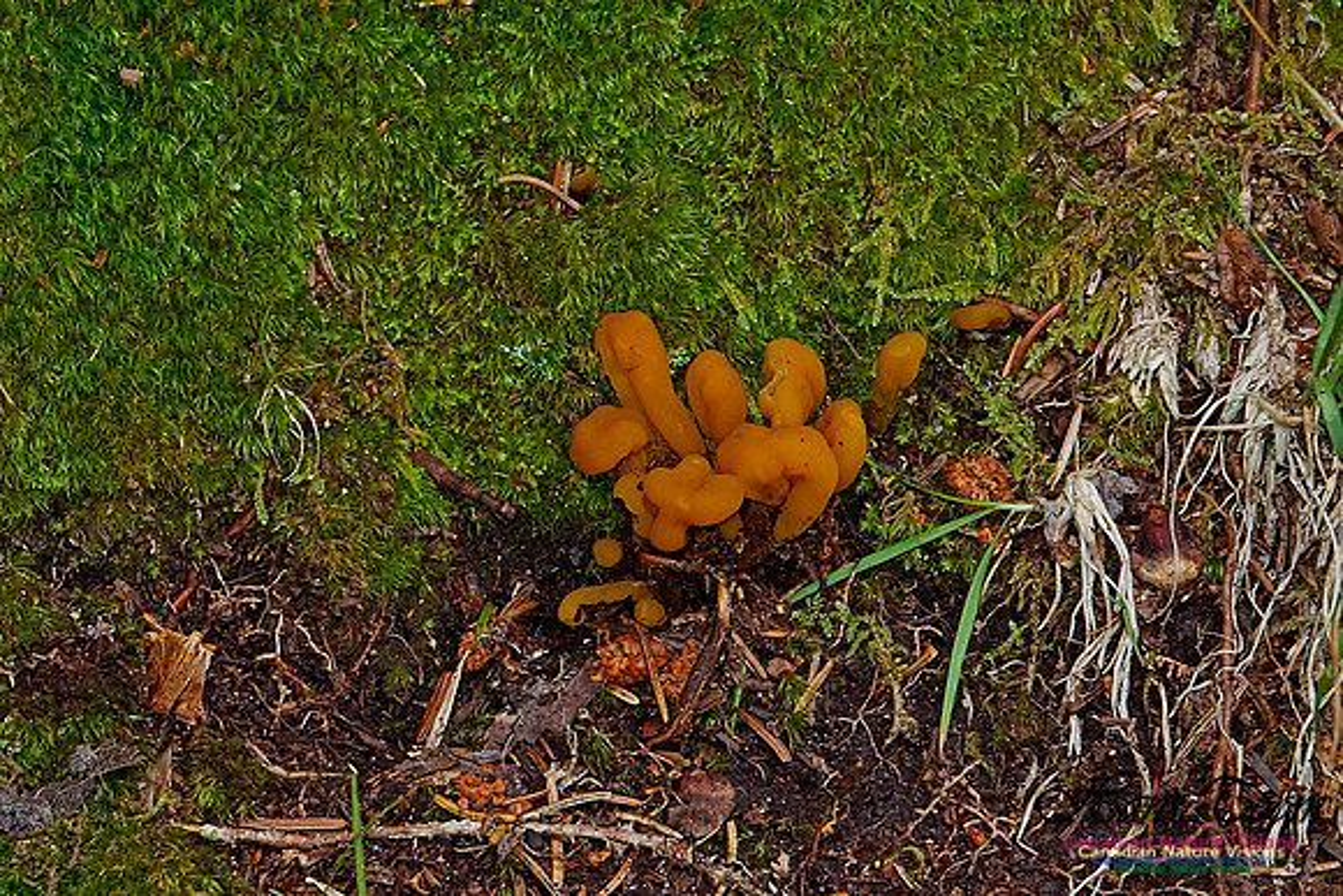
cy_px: 448
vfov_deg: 4.4
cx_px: 672
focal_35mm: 315
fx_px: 11753
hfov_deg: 6.5
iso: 1000
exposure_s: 1/60
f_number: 13
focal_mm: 210
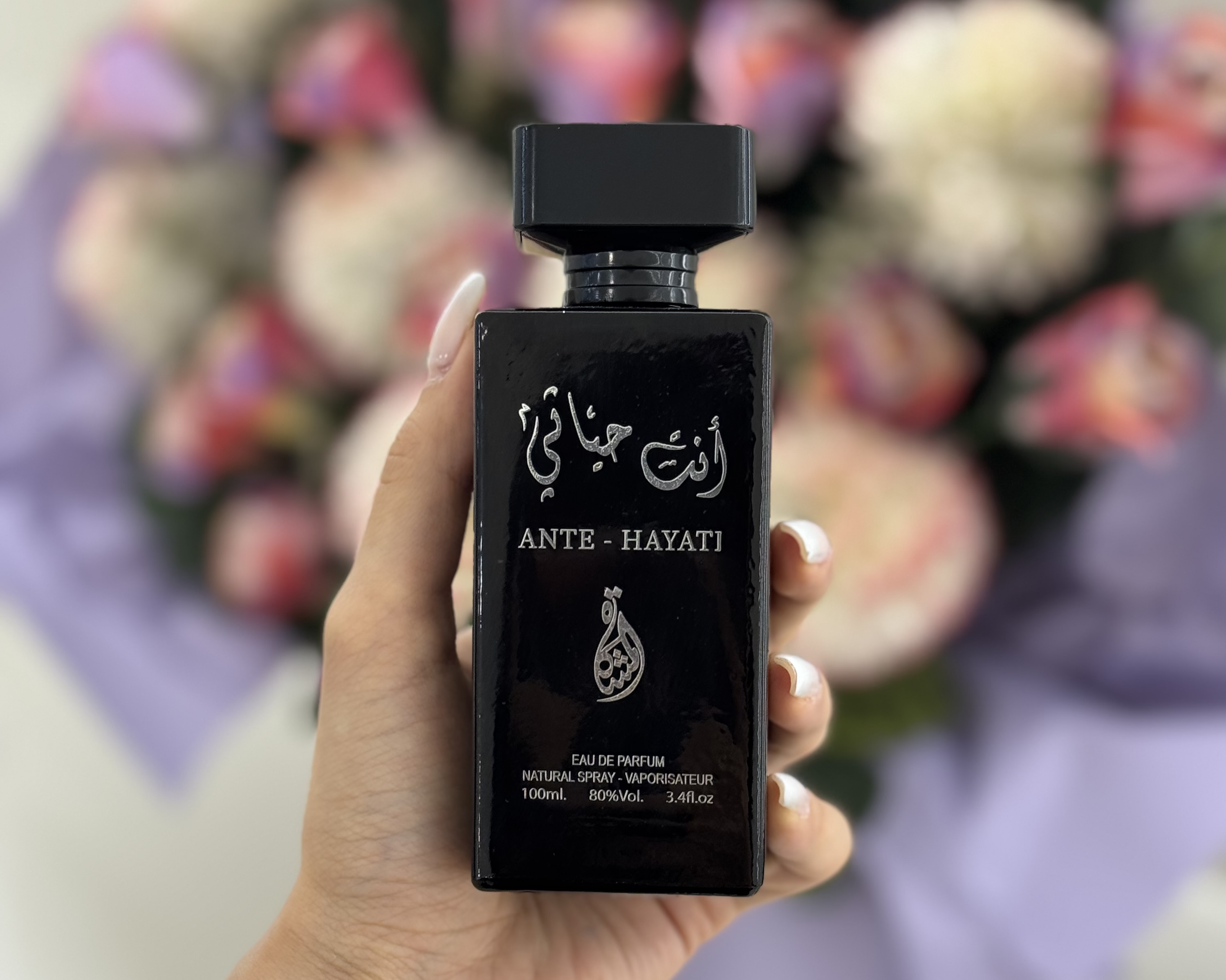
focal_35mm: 63
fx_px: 2286
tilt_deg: -34.5
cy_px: 627
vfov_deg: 24.1
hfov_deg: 30.0
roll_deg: -0.2
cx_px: 615
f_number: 1.78
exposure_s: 1/121
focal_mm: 6.76
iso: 50
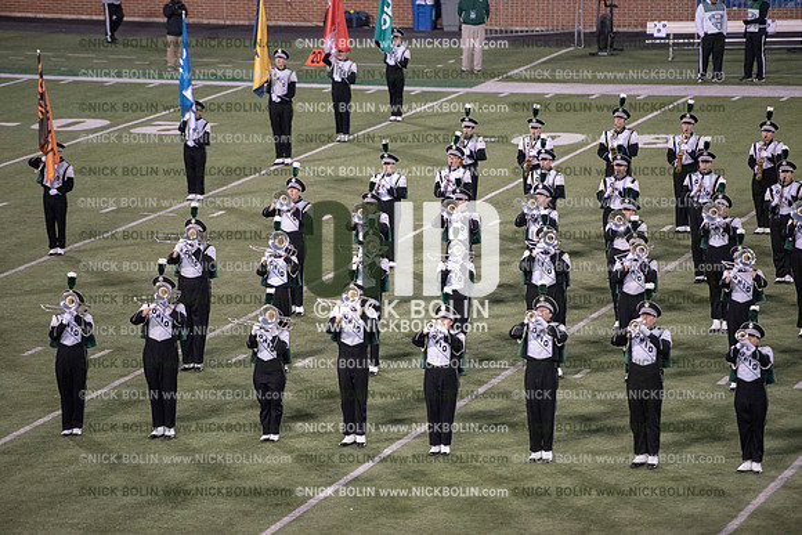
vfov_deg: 6.9
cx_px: 401
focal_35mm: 200
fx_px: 4456
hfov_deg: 10.3
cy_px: 268
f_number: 3.2
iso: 5000
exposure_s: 1/1250
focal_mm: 200
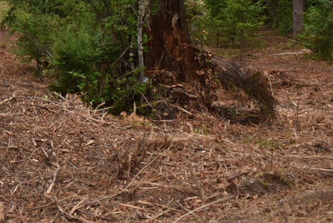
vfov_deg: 16.8
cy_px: -37
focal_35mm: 78
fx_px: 722
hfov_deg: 24.0
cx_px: -47
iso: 100
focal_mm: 18
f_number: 5
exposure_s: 1/200
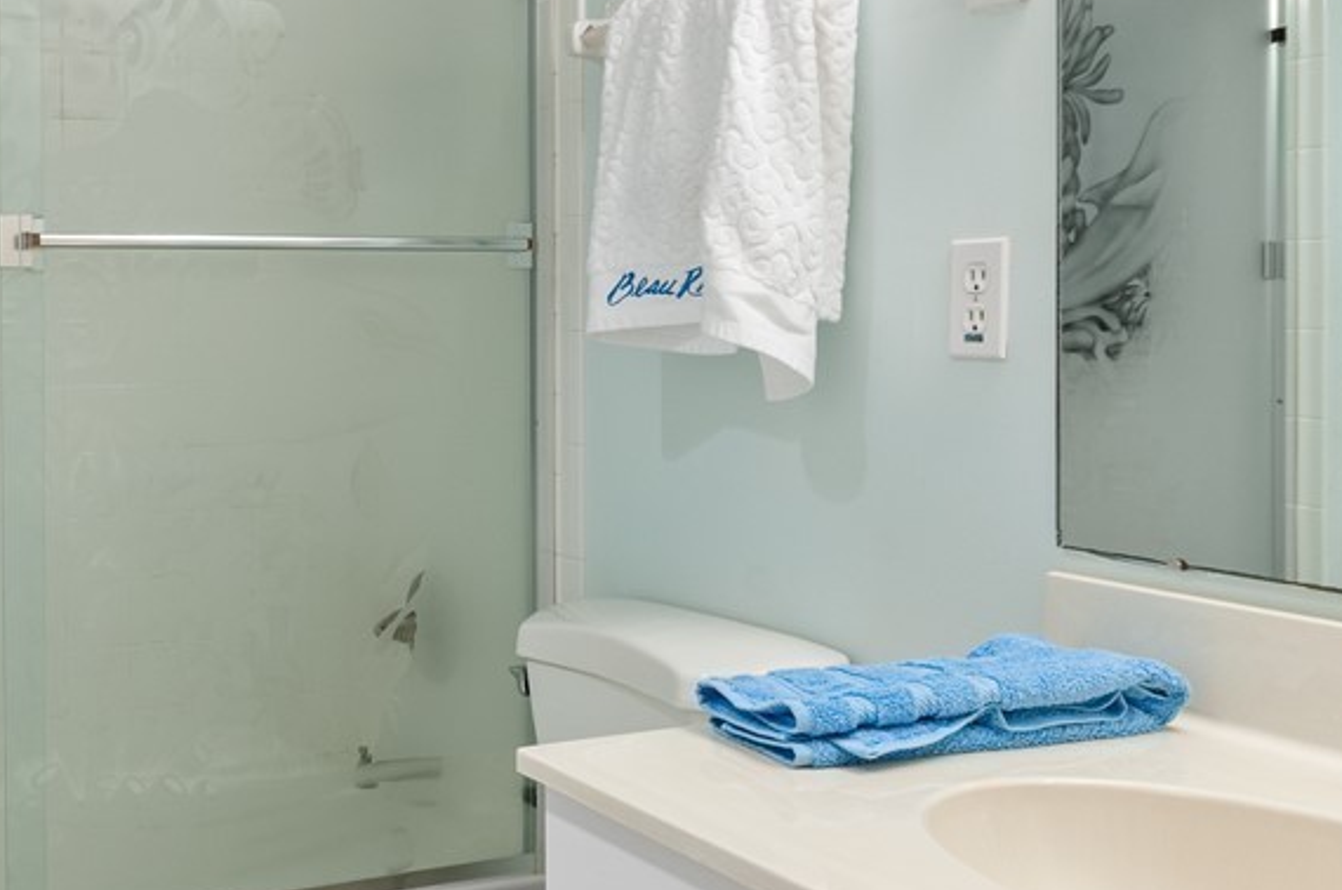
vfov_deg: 31.0
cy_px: 323
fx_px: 1599
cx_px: 285
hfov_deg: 43.6
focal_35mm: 43
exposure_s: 1/5
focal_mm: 15
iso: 200
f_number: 8
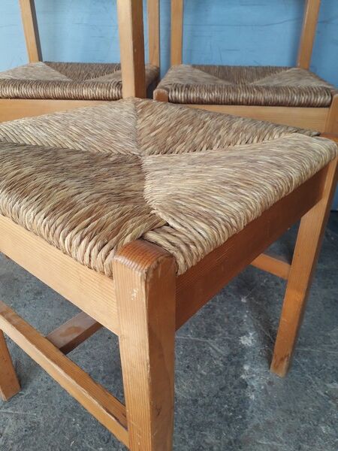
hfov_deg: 51.4
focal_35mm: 27
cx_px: 169
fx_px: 352
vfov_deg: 65.3
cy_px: 226
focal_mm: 3.6
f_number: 1.9
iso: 40
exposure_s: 1/103
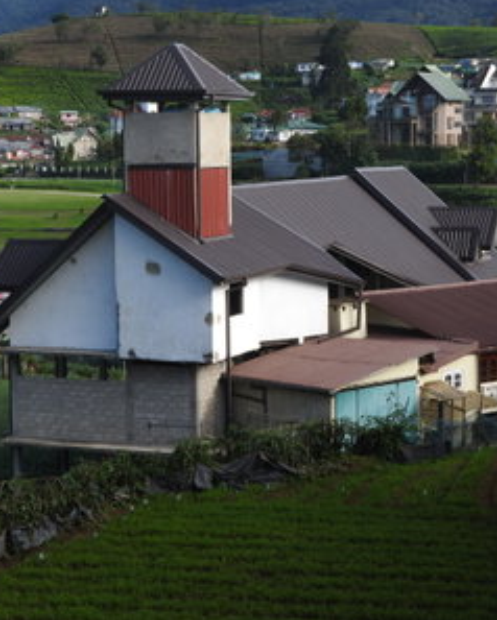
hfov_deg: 16.7
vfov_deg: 20.8
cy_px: 309
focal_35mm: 92
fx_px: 1690
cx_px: 286
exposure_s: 1/400
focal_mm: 12.5
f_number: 4.5
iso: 100
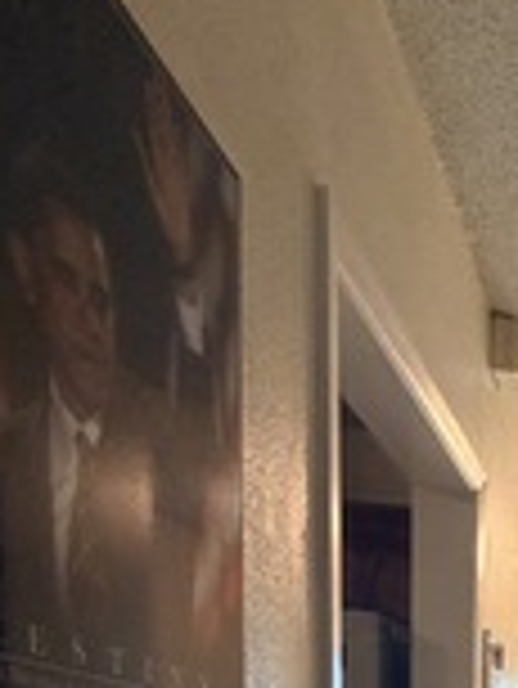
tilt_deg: -8.8
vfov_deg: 31.0
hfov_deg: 25.4
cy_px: 940
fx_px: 877
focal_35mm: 44
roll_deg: -4.3
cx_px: 766
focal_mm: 2.22
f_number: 2.2
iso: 200
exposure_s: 1/60
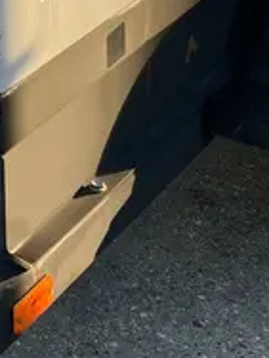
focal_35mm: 109
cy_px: -176
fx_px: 1129
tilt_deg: -12.9
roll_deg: +1.3
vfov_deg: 16.5
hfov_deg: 13.4
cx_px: -15
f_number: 1.8
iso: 32
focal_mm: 3.99
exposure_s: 1/357
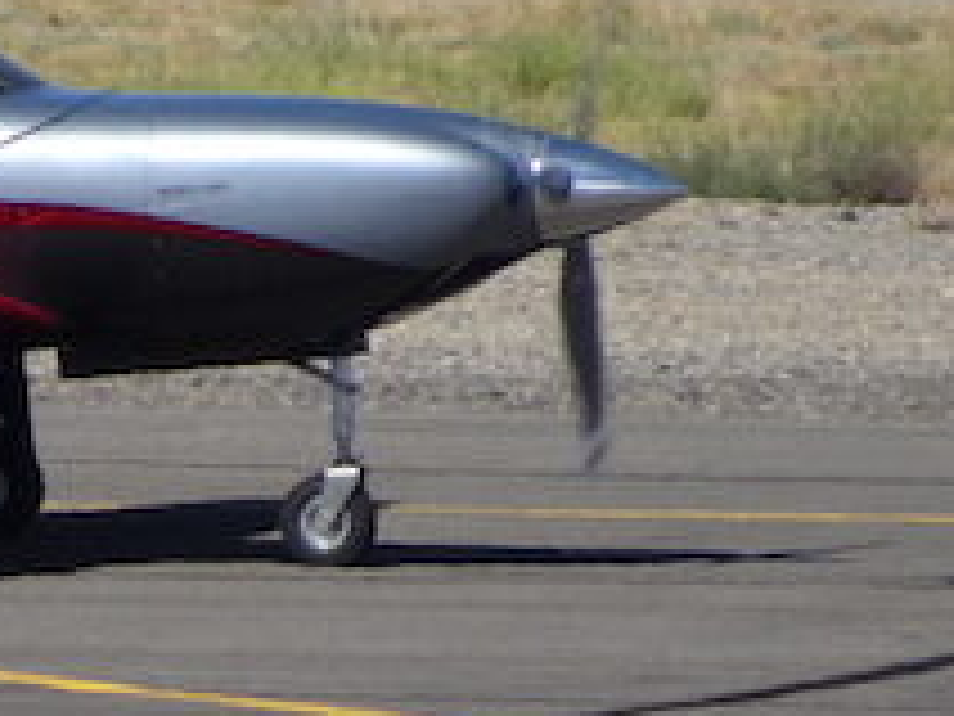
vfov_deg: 0.7
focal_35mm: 2123
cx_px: -209
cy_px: 128
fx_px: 58509
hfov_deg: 0.9
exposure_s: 1/400
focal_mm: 123
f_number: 6.4
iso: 80
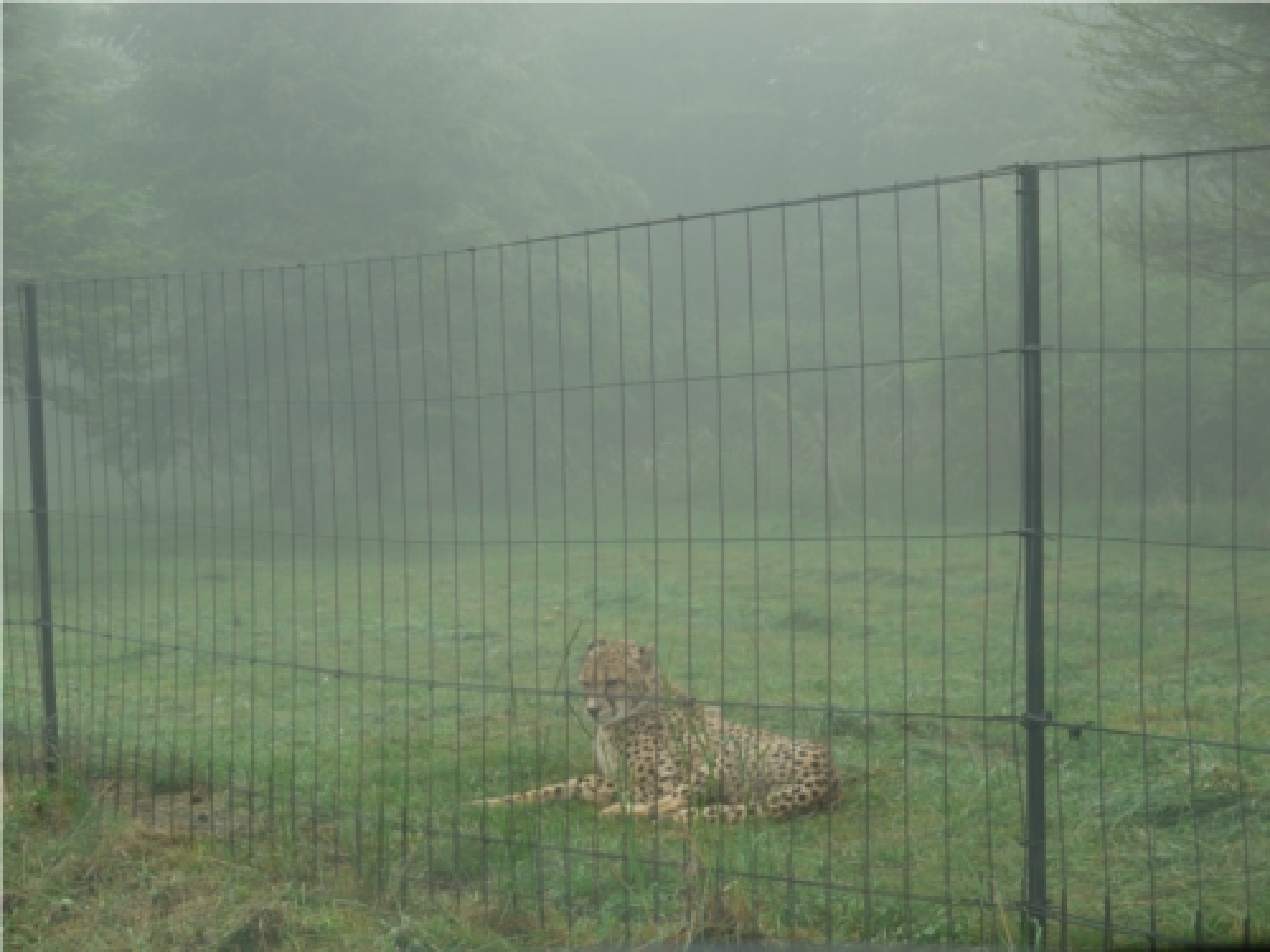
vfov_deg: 17.2
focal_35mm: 86
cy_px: 476
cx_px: 635
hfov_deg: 22.8
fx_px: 3155
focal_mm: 43
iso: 100
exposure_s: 1/80
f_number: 5.6
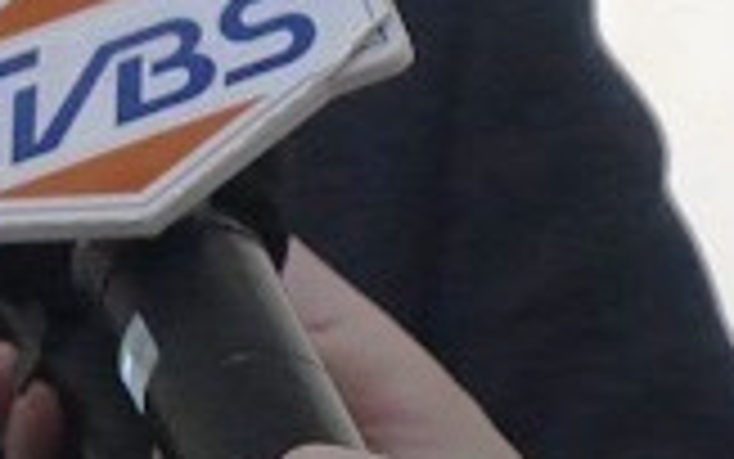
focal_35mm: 387
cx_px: -387
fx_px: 7744
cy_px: -313
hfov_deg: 5.4
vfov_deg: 3.4
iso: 3200
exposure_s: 1/160
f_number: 3.5
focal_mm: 35
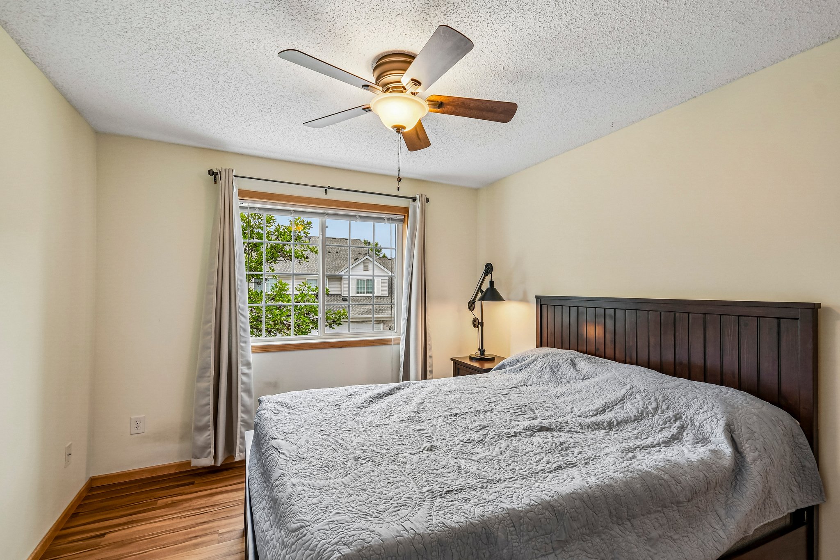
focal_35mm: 15
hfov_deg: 100.4
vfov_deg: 77.3
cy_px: 280
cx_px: 420
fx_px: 350
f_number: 6.3
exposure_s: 1/160
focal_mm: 10
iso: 400
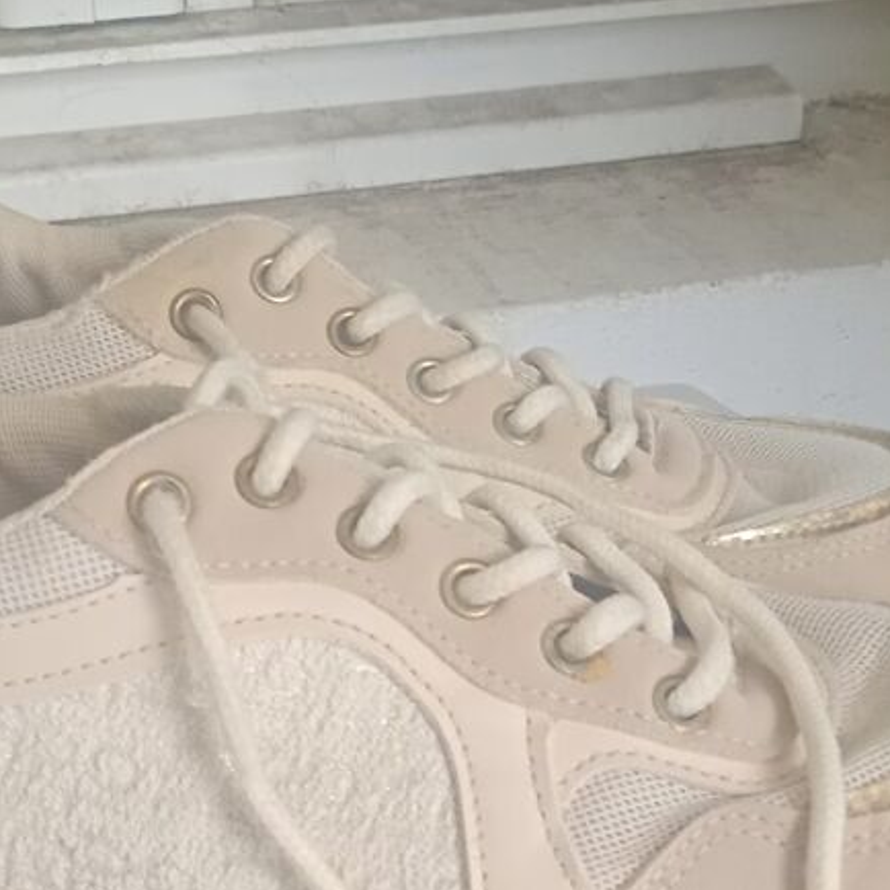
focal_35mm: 76
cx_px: 431
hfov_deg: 22.8
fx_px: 2211
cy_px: 760
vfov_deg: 22.3
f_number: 2.2
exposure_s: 1/25
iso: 365
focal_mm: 3.43
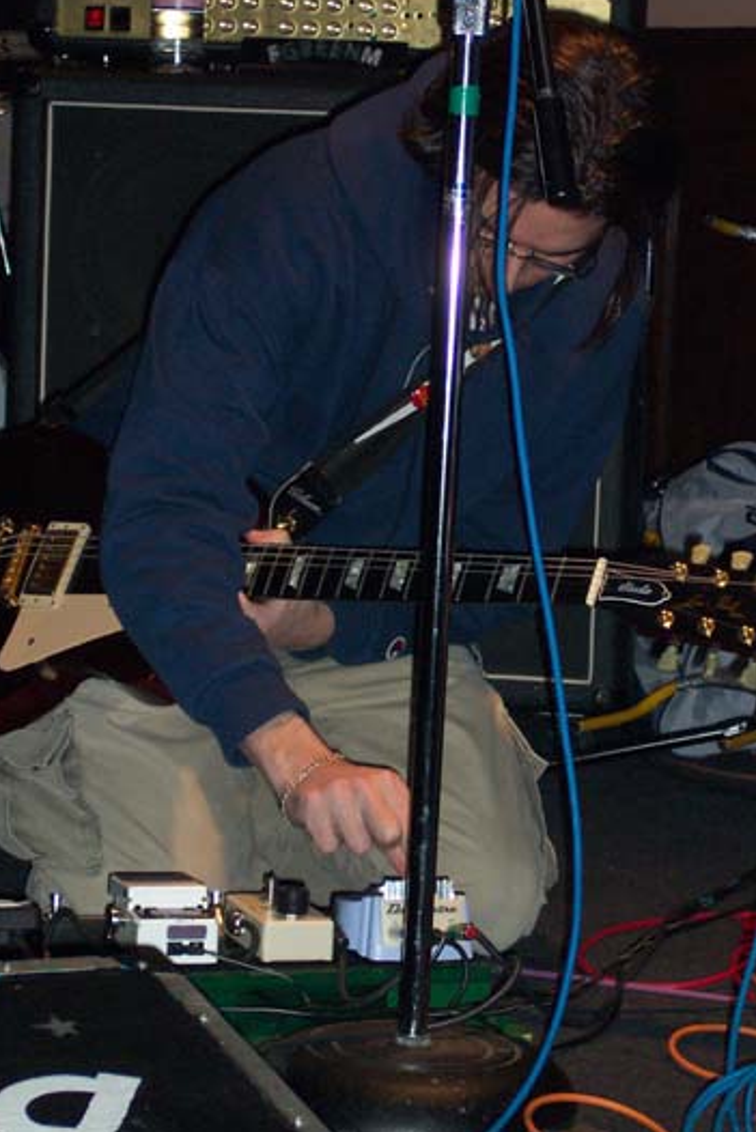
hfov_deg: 11.7
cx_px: 370
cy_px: 555
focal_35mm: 117
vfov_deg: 17.5
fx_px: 3683
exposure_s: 1/90
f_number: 4.8
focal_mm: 24
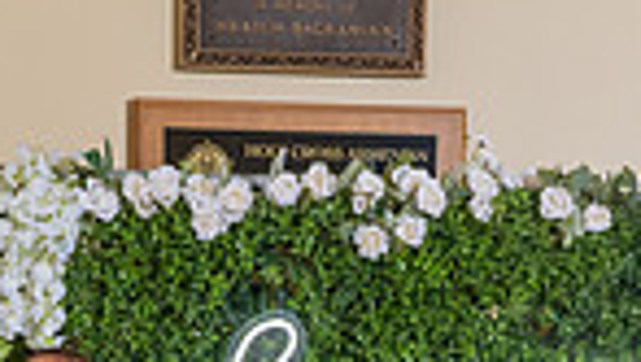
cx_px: 366
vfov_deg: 7.4
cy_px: 927
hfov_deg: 14.0
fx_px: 2603
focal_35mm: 153
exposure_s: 1/160
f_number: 8
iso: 800
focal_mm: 24
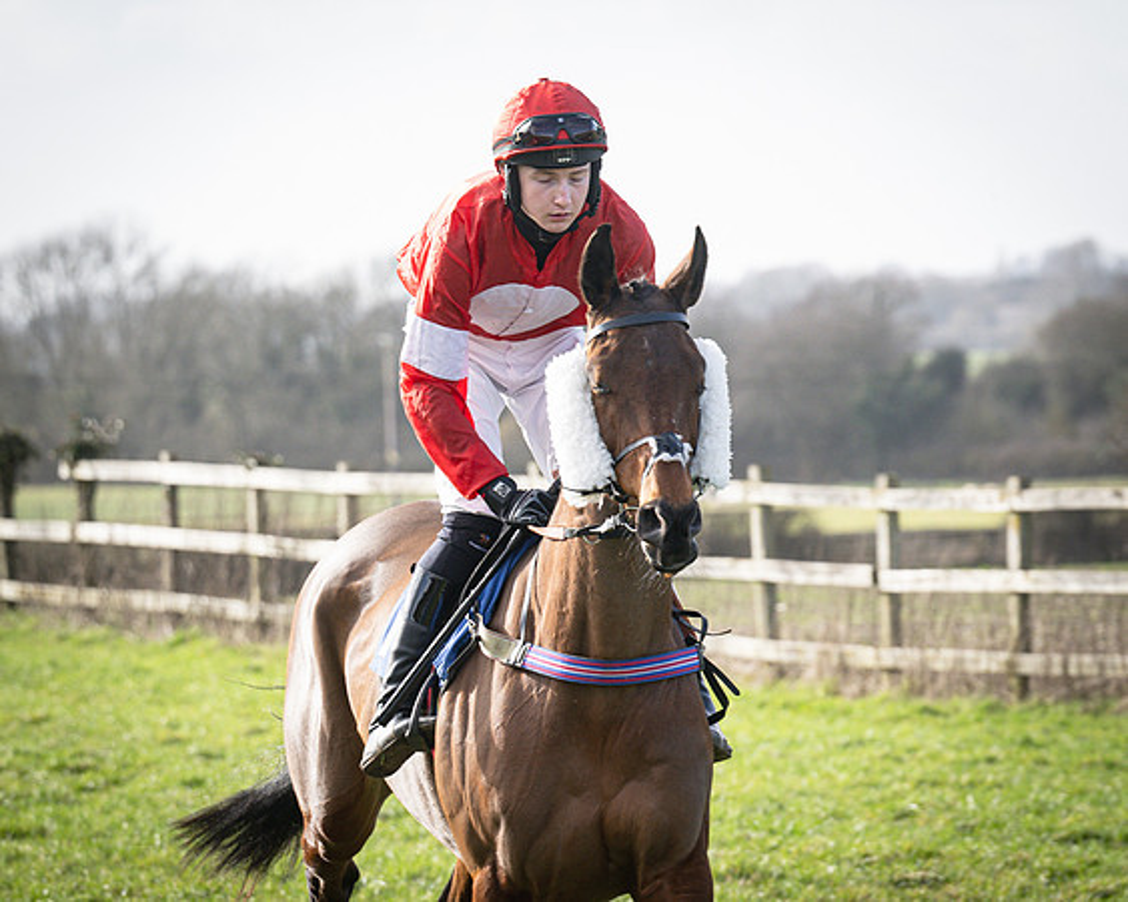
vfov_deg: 4.8
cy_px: 328
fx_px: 10762
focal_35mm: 322
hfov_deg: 6.0
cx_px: 862
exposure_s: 1/800
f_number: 5
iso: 400
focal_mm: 150
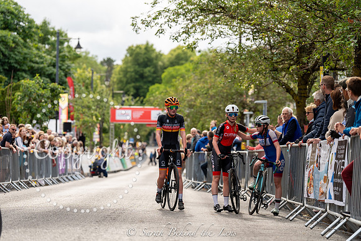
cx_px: 180
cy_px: 120
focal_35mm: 128
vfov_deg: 10.7
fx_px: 1284
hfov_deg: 16.0
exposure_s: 1/1000
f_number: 3.2
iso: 400
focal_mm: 128
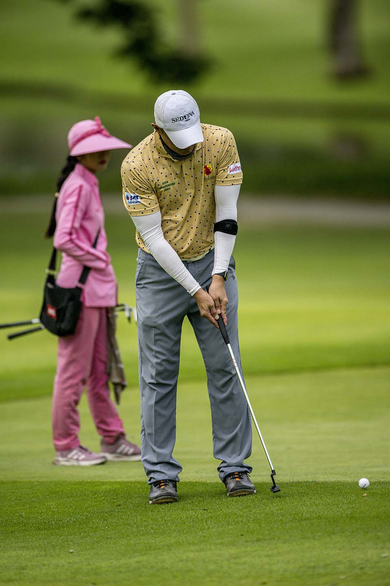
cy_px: 293
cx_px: 195
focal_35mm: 400
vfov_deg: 5.2
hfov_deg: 3.4
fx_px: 6499
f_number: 3.2
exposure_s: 1/6400
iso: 360
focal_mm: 400
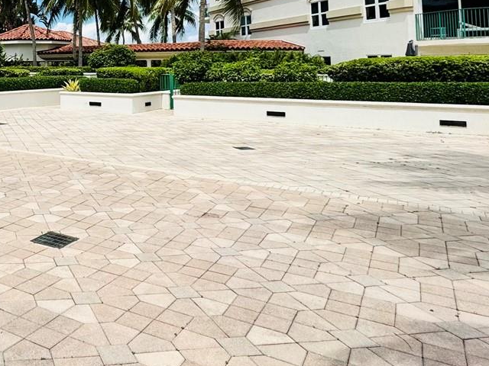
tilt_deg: +5.4
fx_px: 494
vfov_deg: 37.9
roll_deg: +0.4
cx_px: 30
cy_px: 34
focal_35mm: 35
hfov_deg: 46.3
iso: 50
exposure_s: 1/2985
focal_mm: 2.22
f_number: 2.2
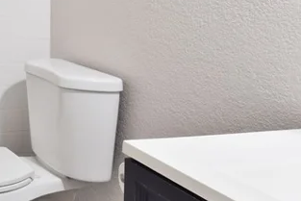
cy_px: -17
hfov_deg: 30.0
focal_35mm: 49
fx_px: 410
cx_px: -112
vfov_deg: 25.6
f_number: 8
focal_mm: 10
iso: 400
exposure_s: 1/2
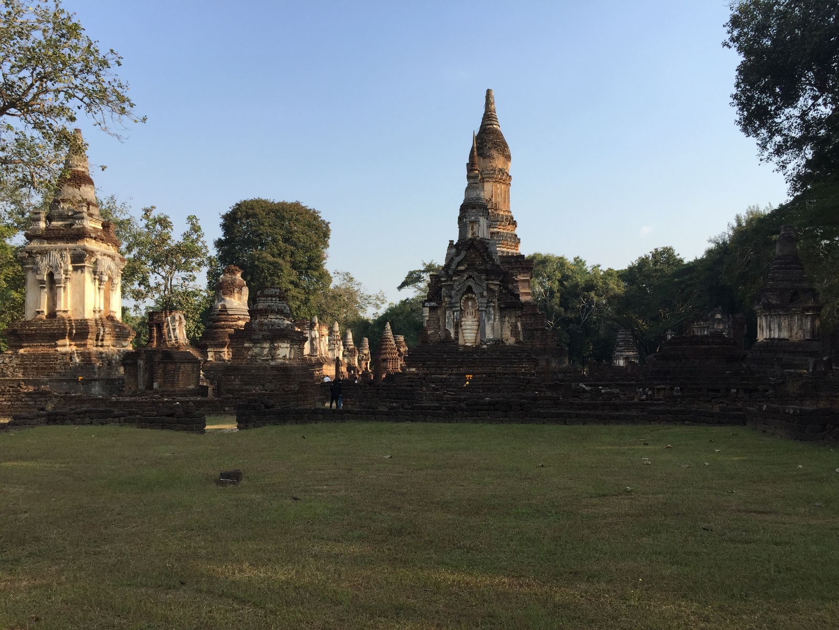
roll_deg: -0.5
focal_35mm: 29
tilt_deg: +4.4
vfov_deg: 48.2
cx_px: 420
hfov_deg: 61.7
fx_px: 703
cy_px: 315
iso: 32
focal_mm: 4.15
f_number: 2.2
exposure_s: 1/860
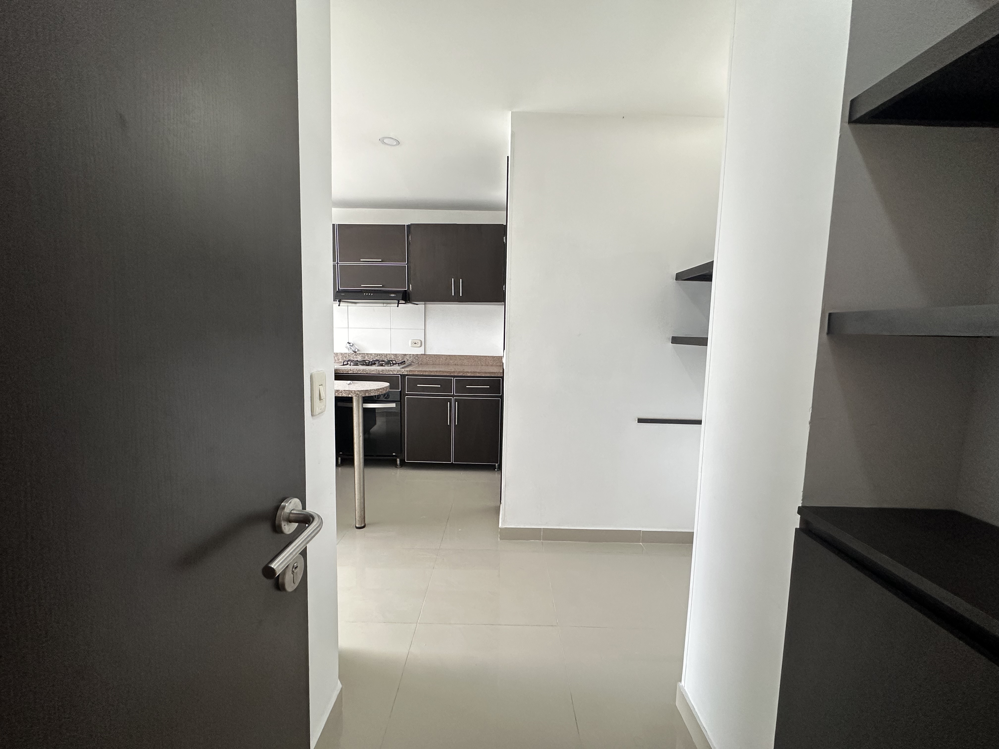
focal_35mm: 14
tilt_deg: -5.3
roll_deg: -1.3
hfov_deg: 102.1
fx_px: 404
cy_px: 374
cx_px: 500
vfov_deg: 85.7
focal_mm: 2.22
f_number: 2.2
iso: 200
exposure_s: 1/120
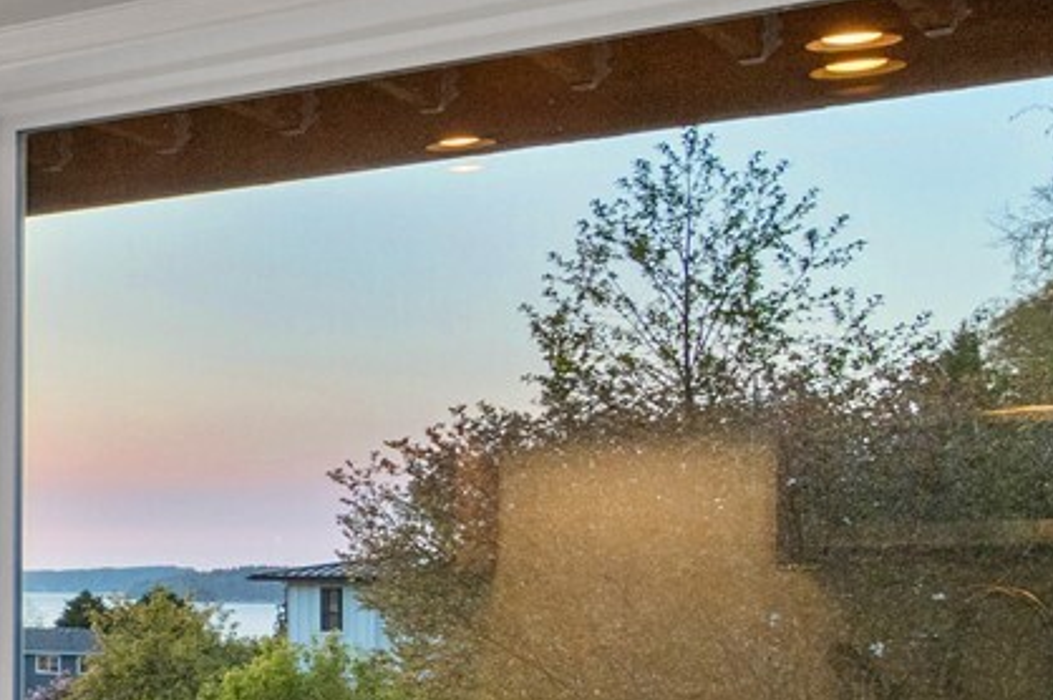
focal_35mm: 67
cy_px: 611
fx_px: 1959
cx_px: -702
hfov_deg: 22.1
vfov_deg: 19.9
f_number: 9
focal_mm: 11
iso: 250
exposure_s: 1/1.67
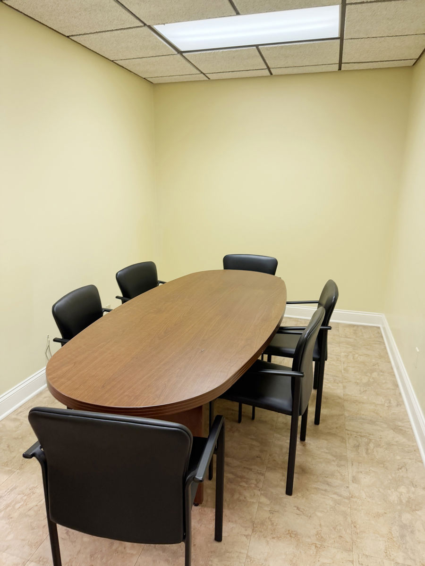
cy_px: 283
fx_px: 393
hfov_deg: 56.8
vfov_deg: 71.6
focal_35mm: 24
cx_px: 212
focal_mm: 6.76
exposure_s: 1/60
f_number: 1.78
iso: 160
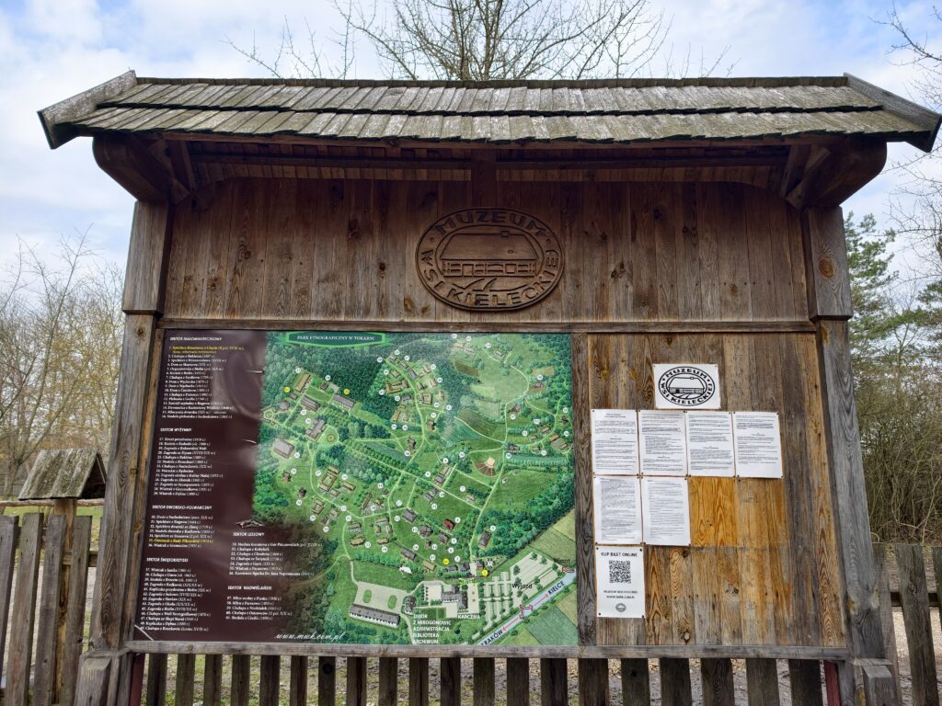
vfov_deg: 56.8
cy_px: 353
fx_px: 653
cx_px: 471
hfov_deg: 71.6
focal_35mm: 24
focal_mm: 7
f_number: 1.57
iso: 72
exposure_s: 1/5181
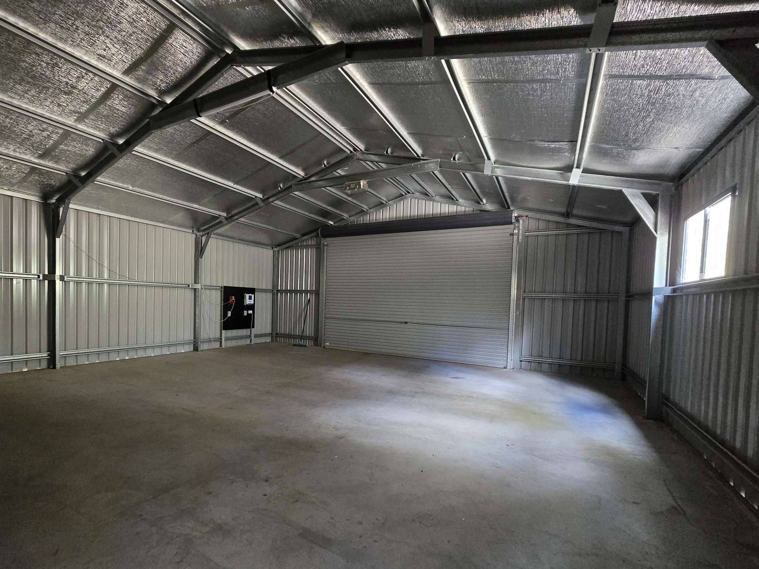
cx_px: 339
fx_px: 329
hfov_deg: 97.8
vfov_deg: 81.4
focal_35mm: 15
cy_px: 317
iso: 1600
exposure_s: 1/50
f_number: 2.2
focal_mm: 2.2
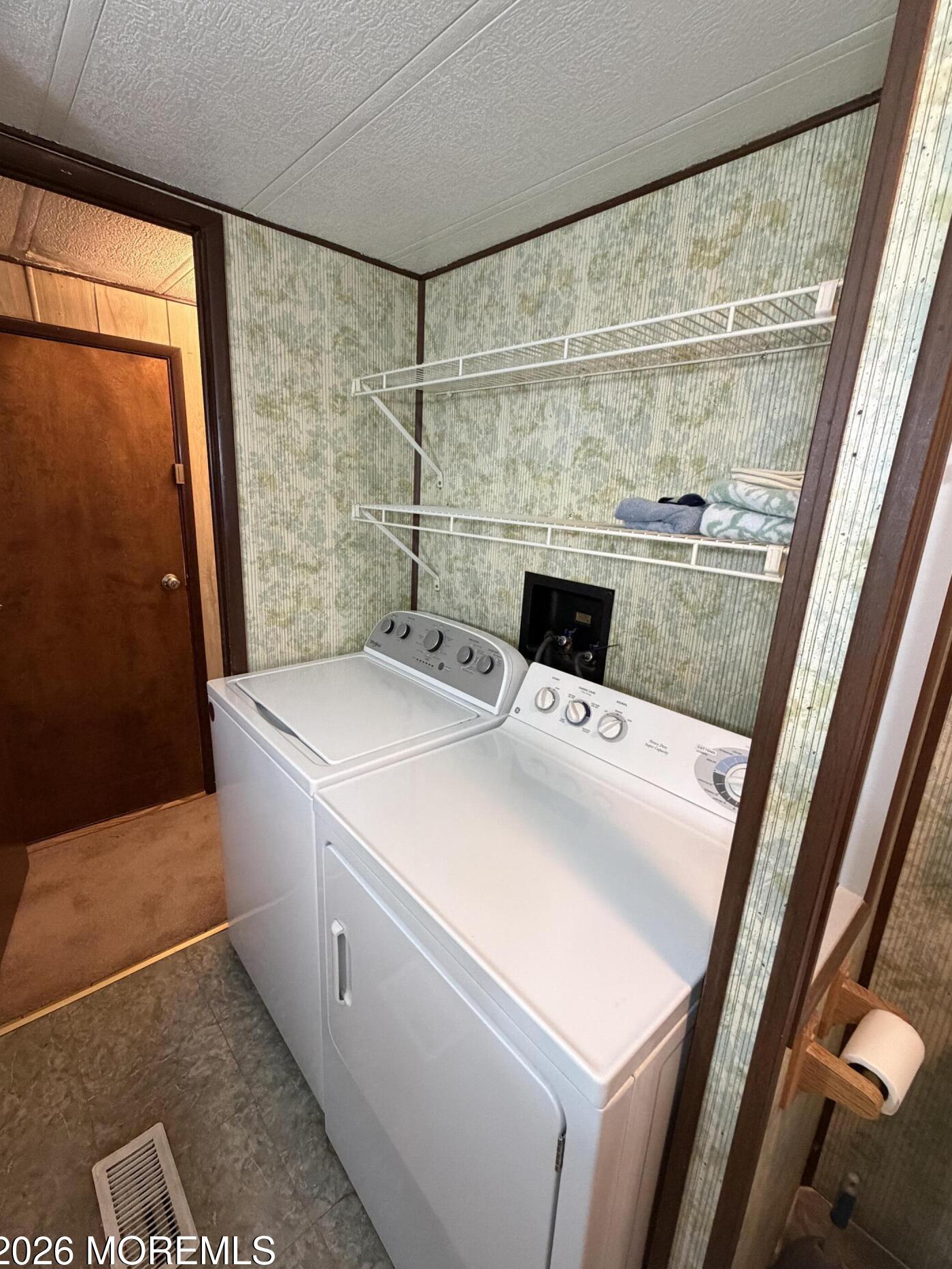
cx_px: 468
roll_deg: -3.4
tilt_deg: -13.7
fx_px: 550
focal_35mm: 15
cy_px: 633
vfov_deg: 98.2
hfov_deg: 81.7
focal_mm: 2.22
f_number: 2.2
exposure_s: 1/60
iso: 500
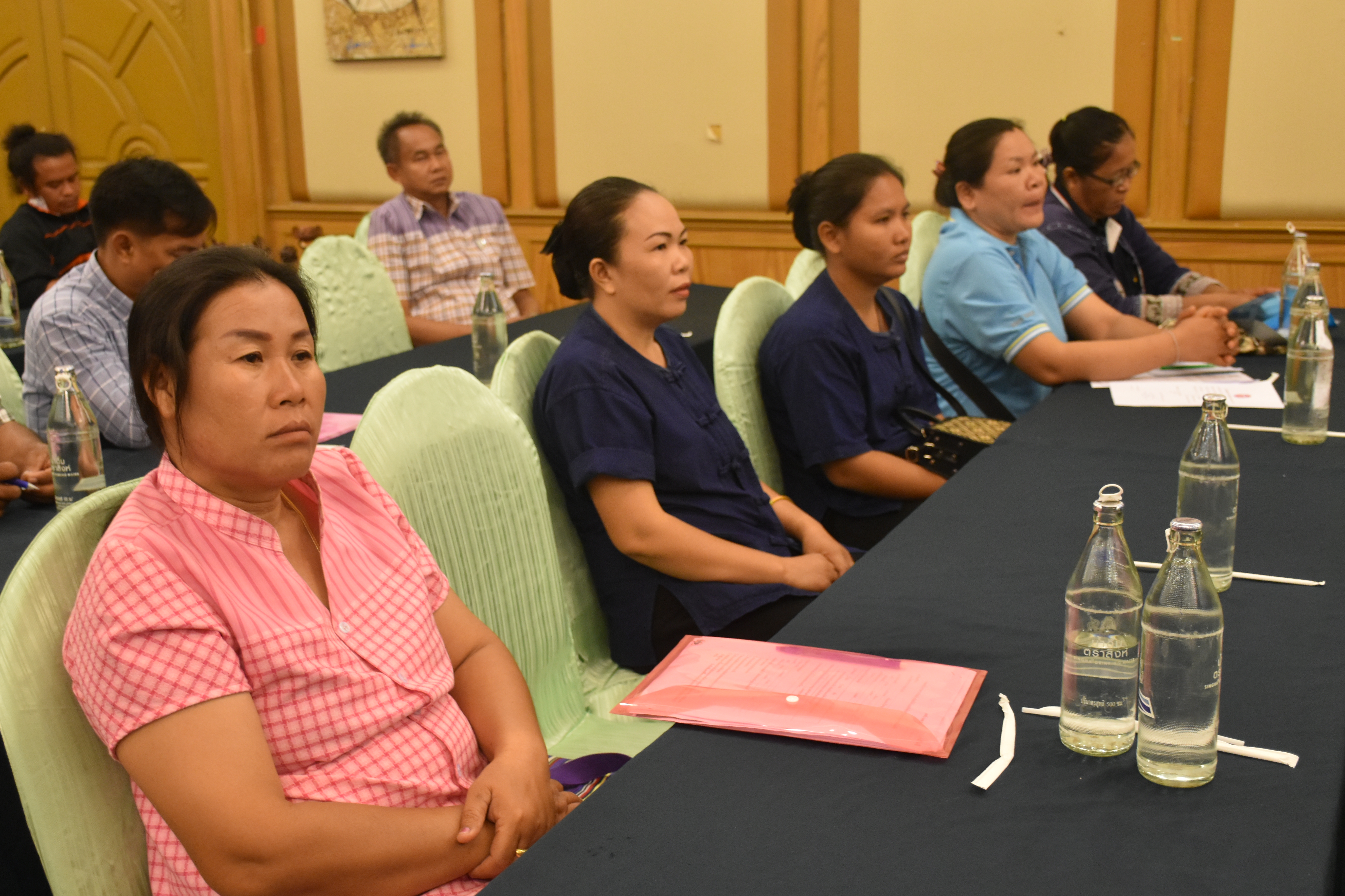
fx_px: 1606
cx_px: 645
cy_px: 491
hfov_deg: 45.4
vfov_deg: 31.2
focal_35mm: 43
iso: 1800
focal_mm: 26
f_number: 3.8
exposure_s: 1/60
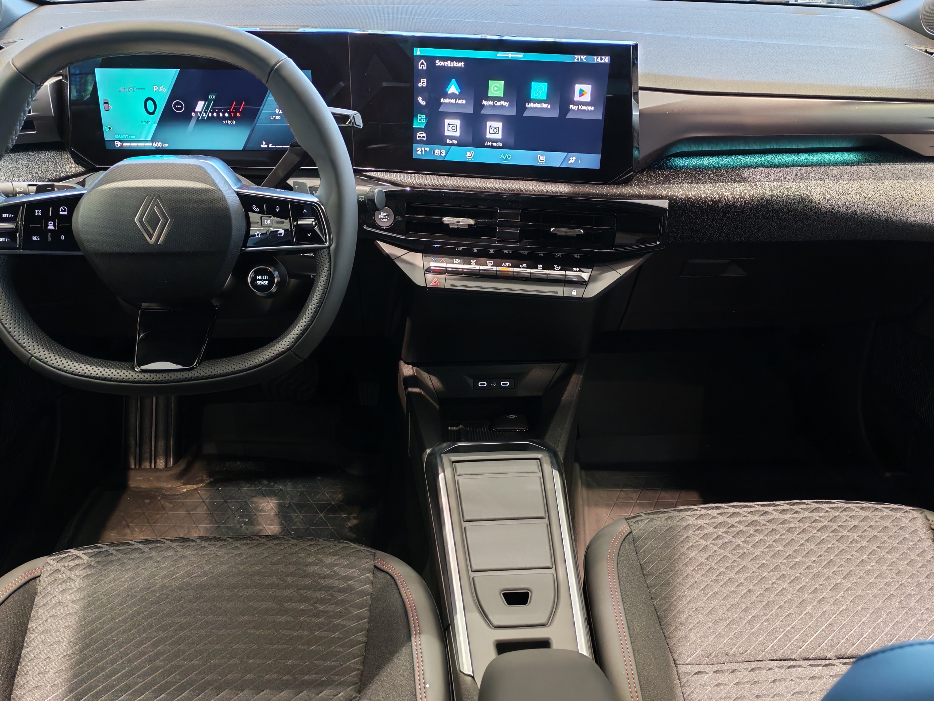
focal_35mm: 34
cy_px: 340
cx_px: 465
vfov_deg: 41.8
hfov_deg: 54.0
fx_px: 917
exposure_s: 1/50
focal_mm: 6.12
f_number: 1.9
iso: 800
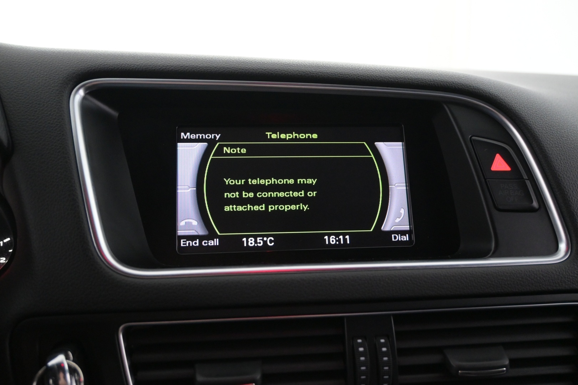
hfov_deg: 57.2
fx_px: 530
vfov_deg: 40.0
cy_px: 192
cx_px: 289
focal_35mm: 33
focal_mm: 22
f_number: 4
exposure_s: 1/40
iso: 2500
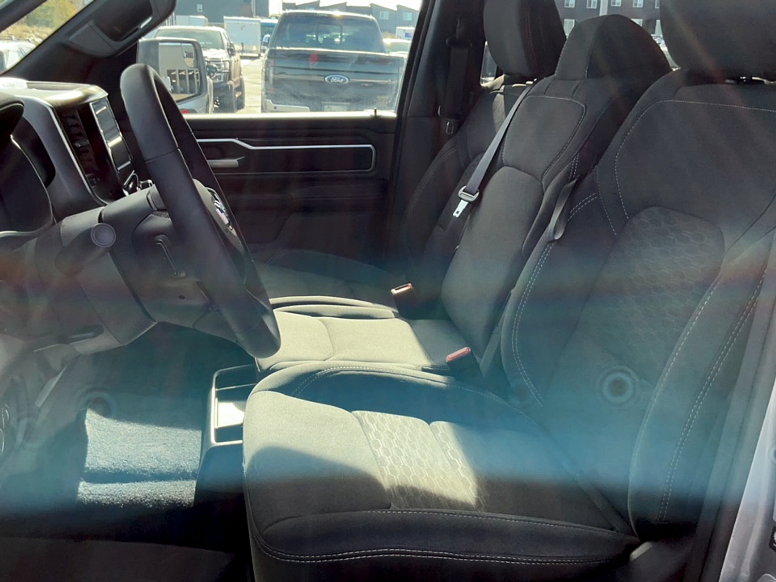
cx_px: 388
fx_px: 673
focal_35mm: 30
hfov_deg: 60.0
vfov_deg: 46.8
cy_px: 291
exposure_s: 1/259
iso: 32
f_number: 1.8
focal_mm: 3
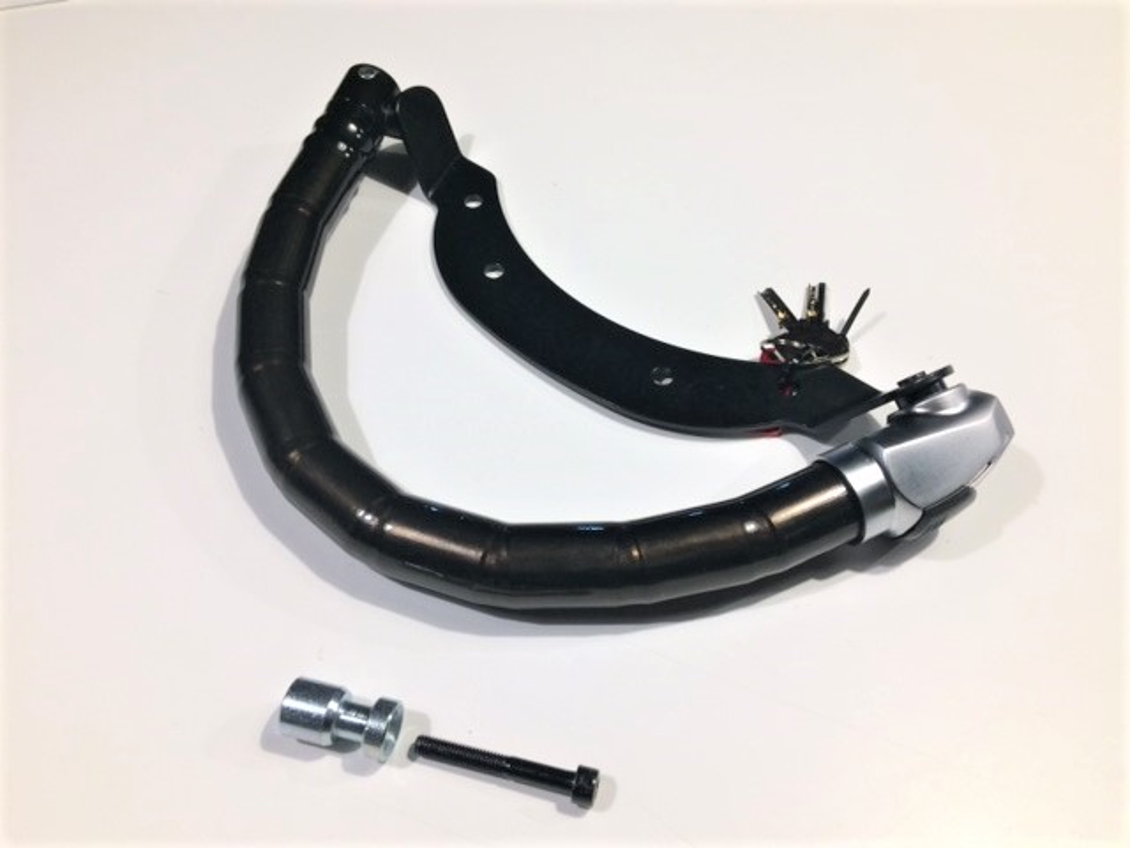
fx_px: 947
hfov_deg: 61.7
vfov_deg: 48.2
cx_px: 565
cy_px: 424
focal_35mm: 29
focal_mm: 4.15
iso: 40
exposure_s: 1/33
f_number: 2.2
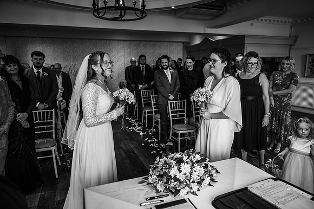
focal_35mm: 24
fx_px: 209
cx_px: 157
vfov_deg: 53.1
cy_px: 104
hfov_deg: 73.8
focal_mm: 24
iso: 450
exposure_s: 1/200
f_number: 2.8
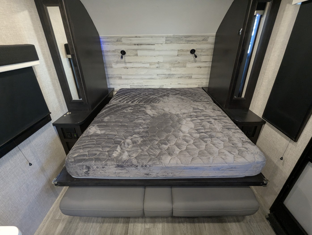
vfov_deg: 78.2
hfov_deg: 94.4
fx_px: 144
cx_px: 156
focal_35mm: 16
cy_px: 118
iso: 359
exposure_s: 1/42.3
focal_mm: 2.35
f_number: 2.2
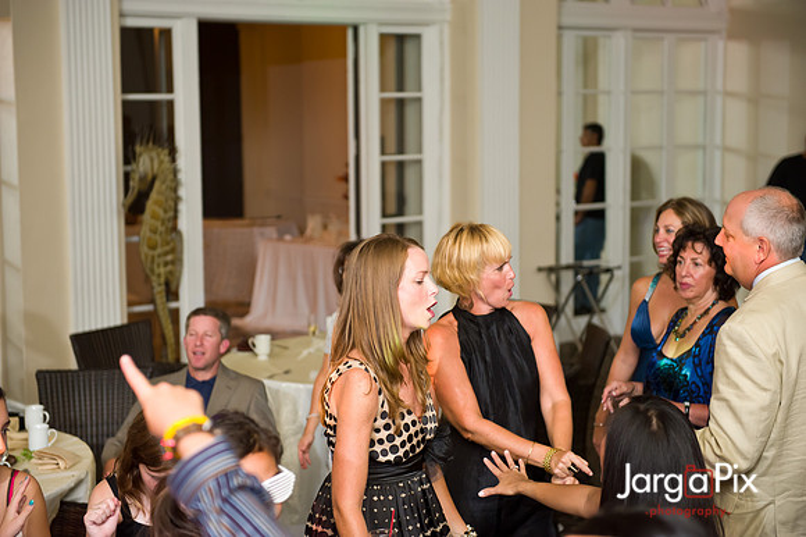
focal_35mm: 70
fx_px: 1566
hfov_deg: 28.9
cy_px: 268
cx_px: 403
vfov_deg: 19.4
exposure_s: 1/125
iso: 1600
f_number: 3.2
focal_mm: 70
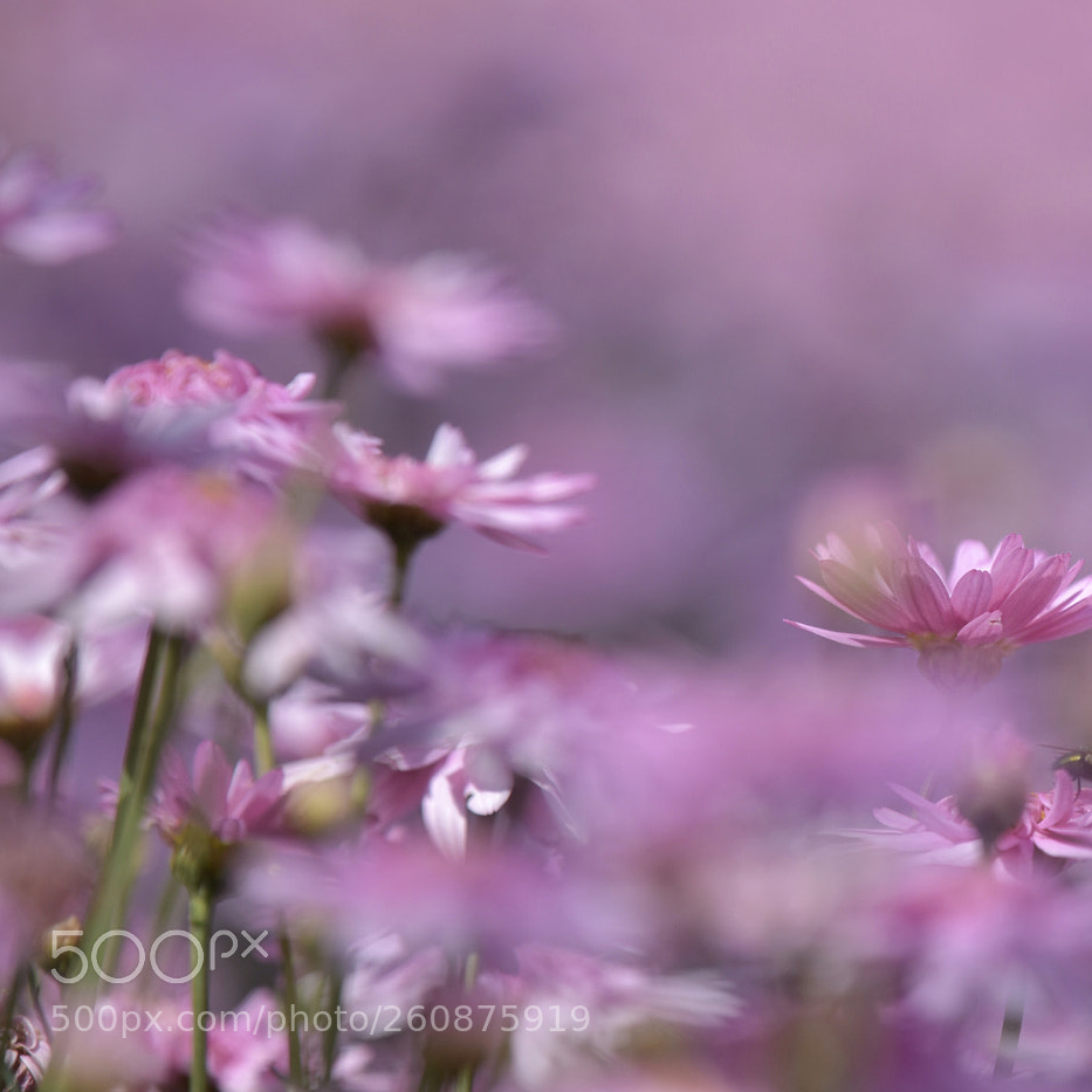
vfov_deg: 2.7
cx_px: 914
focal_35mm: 656
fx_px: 23413
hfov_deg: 2.7
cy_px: 487
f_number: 4.5
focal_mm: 300
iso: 100
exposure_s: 1/1250
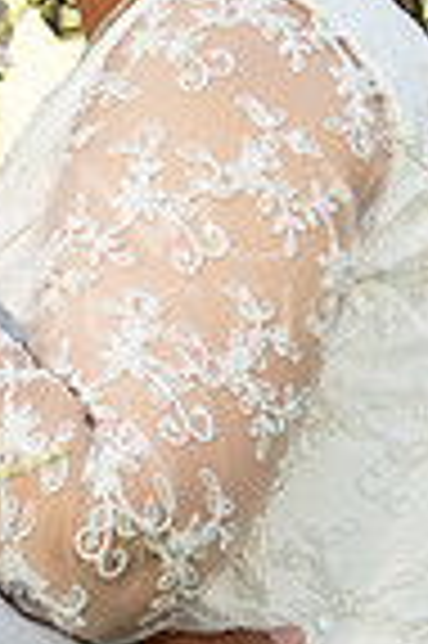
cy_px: 158
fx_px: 3664
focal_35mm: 205
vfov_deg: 10.0
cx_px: -117
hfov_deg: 6.6
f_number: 4
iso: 500
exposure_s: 1/500
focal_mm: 65
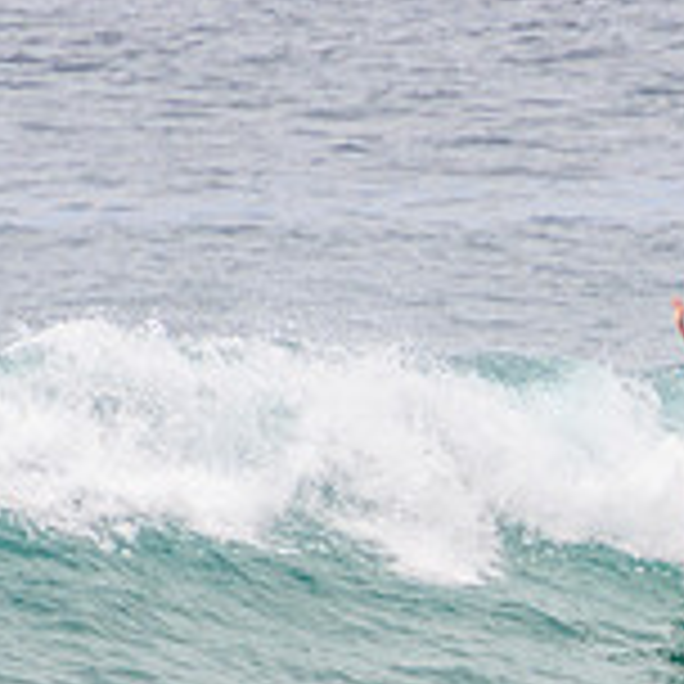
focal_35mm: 1786
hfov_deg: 1.0
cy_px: 510
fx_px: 39927
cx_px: 866
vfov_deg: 1.0
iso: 200
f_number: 5.6
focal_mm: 400
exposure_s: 1/2000
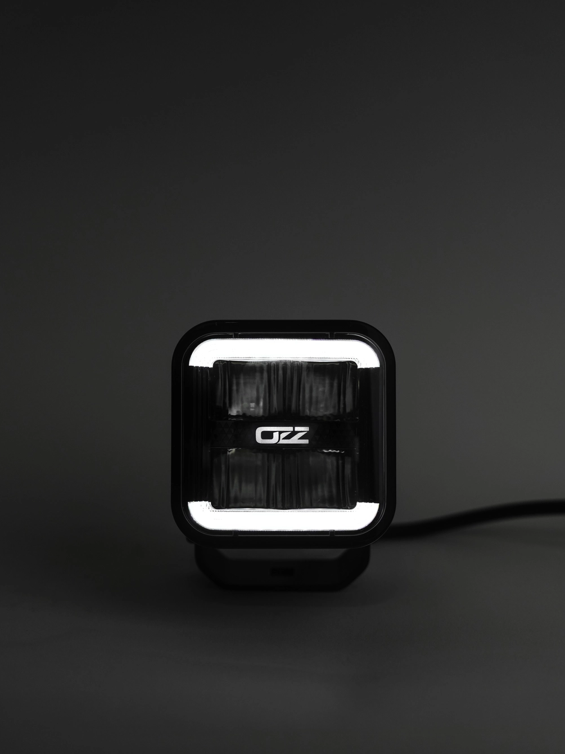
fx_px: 1175
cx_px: 284
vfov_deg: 35.5
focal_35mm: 54
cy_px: 403
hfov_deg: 27.0
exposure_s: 1/160
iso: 1600
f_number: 3.2
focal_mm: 49
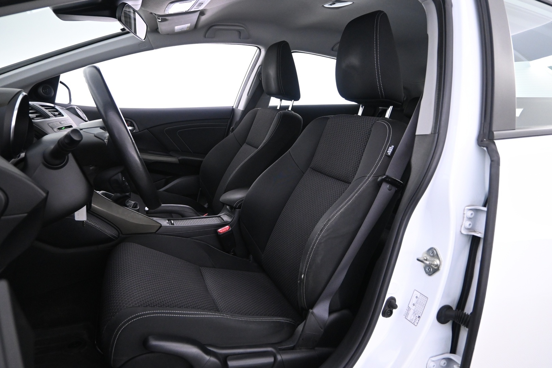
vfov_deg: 53.1
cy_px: 184
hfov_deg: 73.7
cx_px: 276
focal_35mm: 24
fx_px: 368
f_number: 3.5
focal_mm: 16
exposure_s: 1/30
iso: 2500
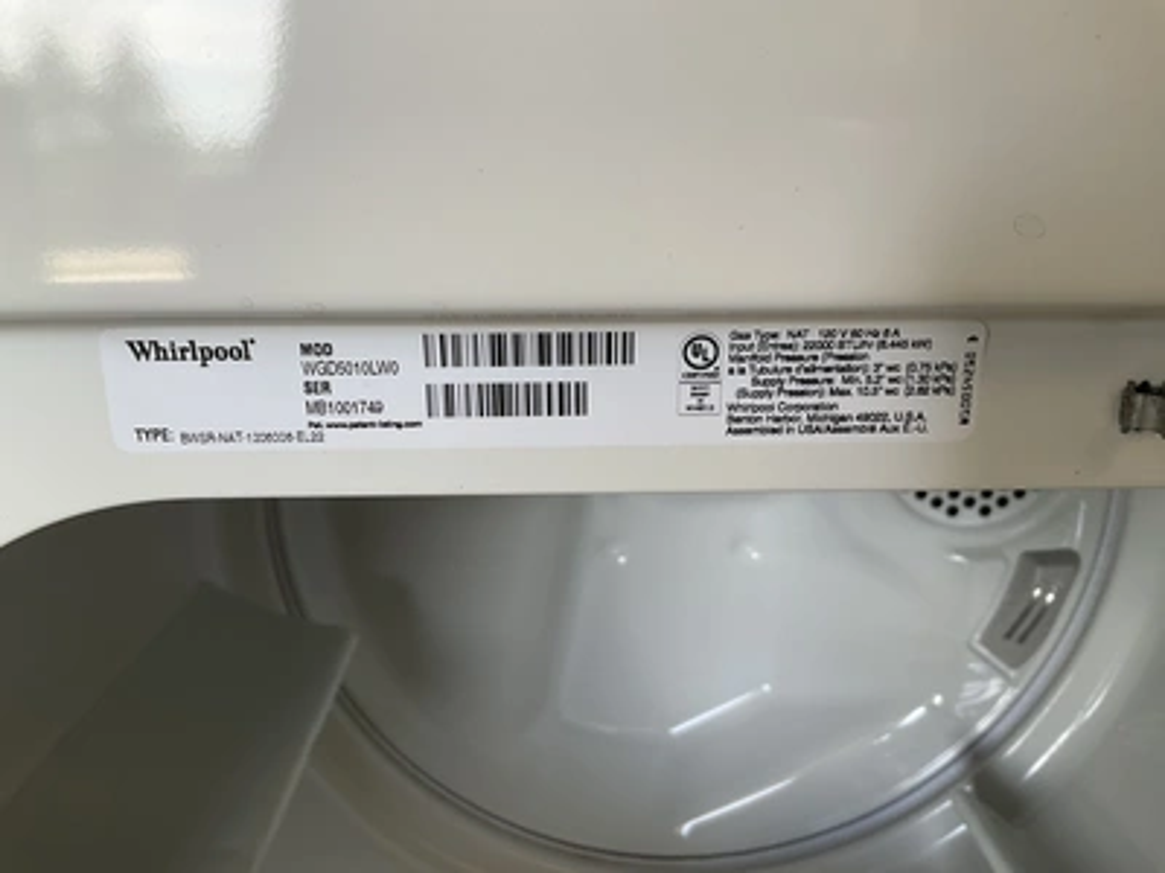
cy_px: 436
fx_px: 976
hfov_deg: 61.7
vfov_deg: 48.2
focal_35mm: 29
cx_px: 582
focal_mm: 3
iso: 50
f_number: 1.8
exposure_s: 1/120
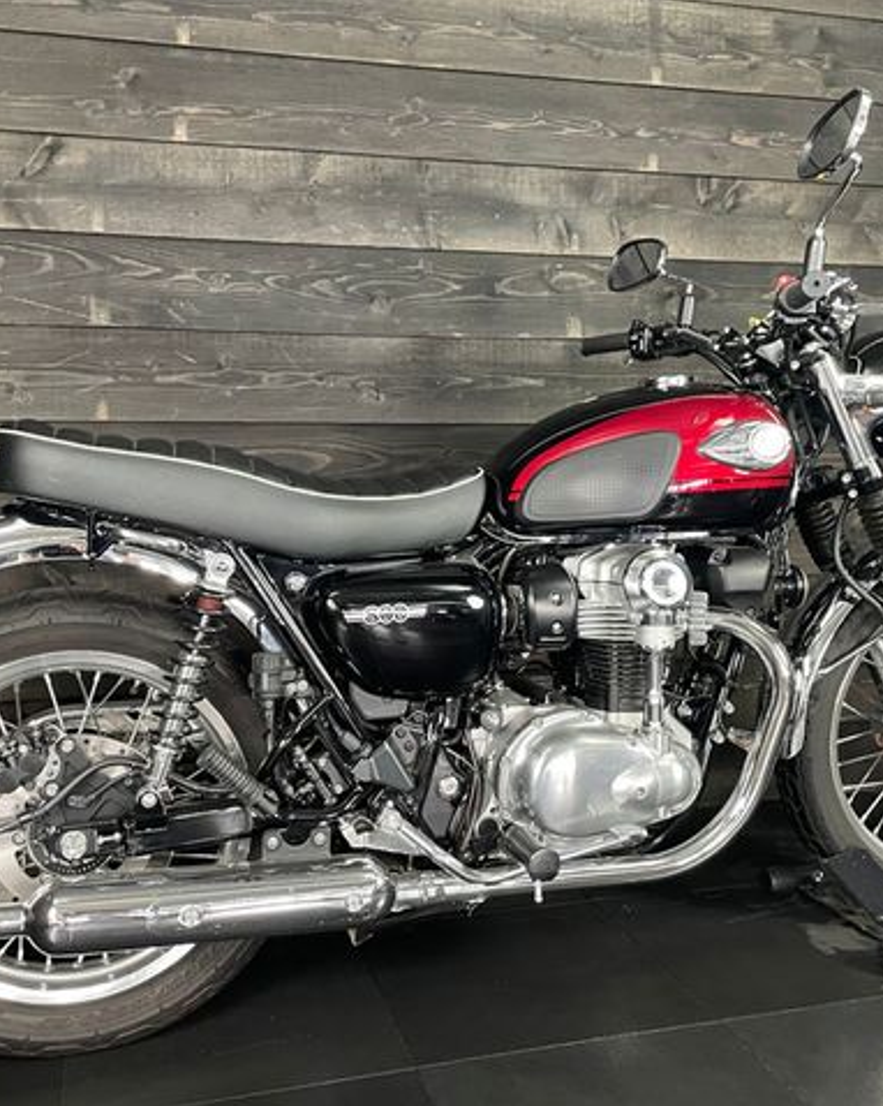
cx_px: 418
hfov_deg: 43.3
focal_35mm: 34
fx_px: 1111
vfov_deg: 52.9
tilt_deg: -6.0
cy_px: 553
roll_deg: -0.3
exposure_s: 1/50
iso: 320
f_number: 1.6
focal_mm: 4.2
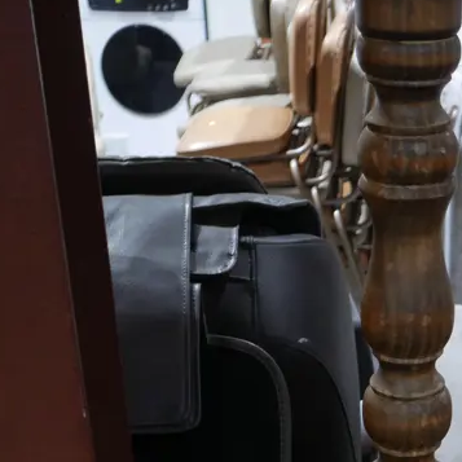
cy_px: 524
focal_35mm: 76
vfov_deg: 21.4
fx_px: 1148
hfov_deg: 22.1
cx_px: 441
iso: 500
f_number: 3.6
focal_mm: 15
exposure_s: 1/60
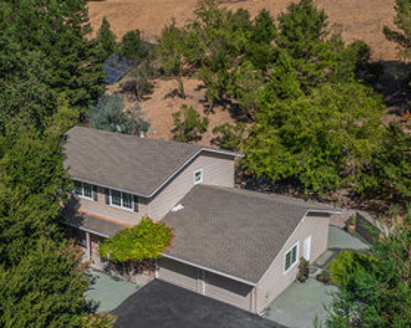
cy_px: 157
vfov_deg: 36.5
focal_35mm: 41
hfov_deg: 44.6
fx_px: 499
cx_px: 164
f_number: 5.6
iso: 100
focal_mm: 10.26
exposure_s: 1/320
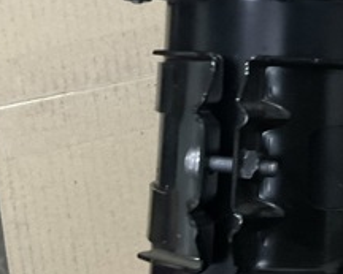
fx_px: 853
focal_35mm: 84
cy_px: 41
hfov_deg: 22.2
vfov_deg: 18.1
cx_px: 311
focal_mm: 3
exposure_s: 1/25
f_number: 1.8
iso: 320
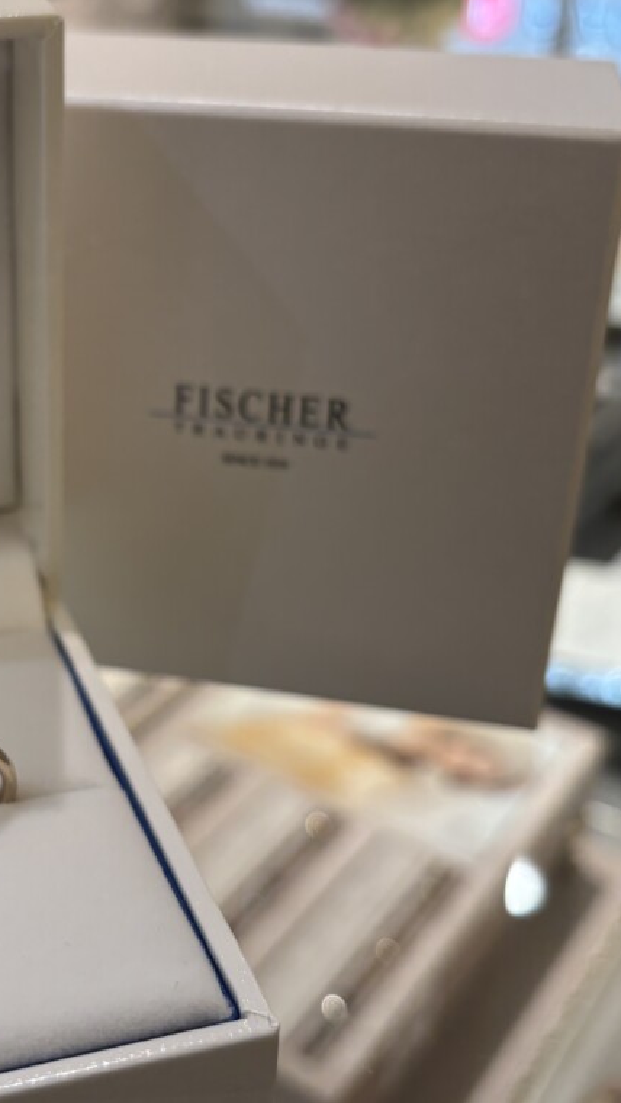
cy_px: 549
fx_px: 1111
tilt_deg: -27.7
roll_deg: +0.3
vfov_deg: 52.8
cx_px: -45
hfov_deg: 28.6
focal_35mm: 38
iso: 64
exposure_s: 1/120
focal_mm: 5.96
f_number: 1.6
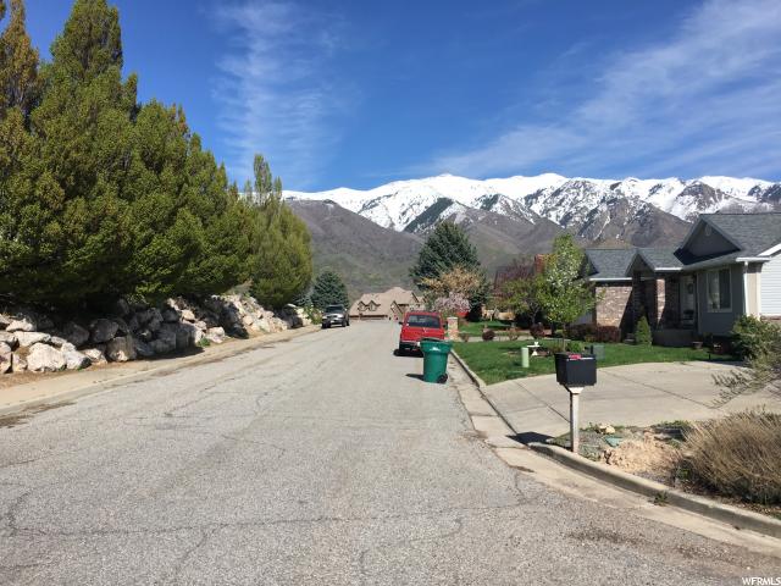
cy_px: 293
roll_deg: +3.1
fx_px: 654
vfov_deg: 48.2
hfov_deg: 61.7
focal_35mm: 29
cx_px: 390
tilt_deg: +1.9
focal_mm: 4.15
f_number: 2.2
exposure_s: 1/1789
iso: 25
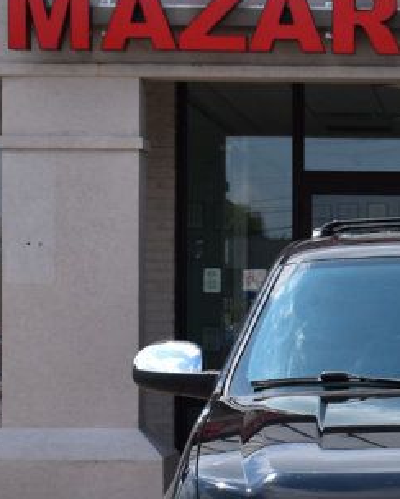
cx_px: 593
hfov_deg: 10.5
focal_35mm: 142
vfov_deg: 13.5
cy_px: 378
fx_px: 2097
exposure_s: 1/500
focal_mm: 30
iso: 320
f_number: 11
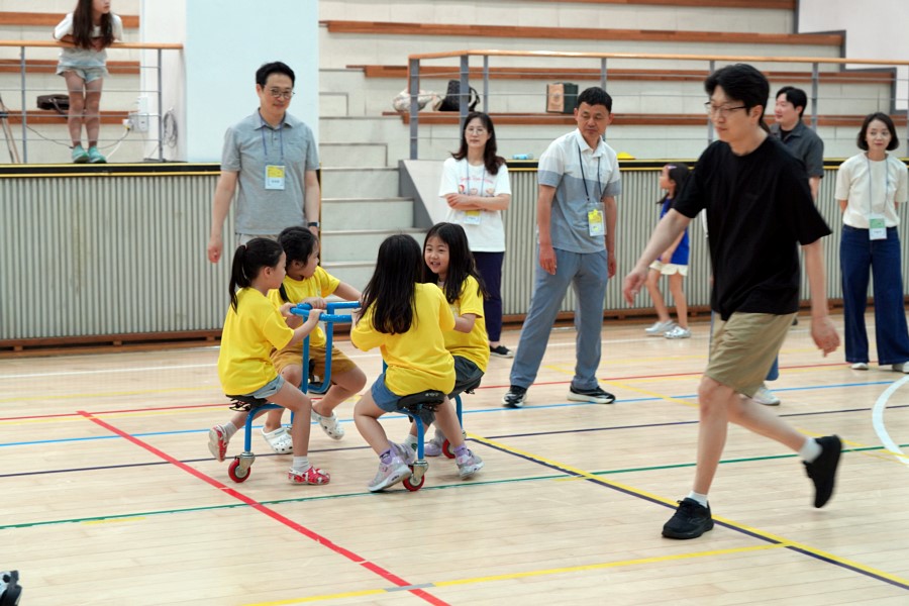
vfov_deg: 19.5
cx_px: 454
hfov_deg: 28.8
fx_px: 1767
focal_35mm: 70
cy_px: 303
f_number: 4
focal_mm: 70
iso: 1000
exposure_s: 1/160
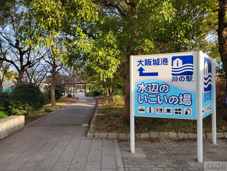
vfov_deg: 53.1
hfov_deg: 67.3
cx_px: 114
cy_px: 86
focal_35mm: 26
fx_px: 170
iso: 40
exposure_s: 1/580
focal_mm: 5.4
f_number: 1.8
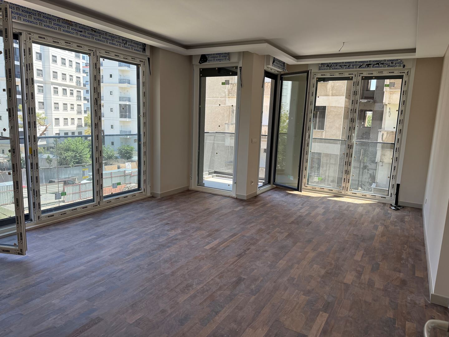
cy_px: 168
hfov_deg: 71.6
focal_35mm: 24
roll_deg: -2.1
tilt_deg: -9.1
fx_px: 311
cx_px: 224
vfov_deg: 56.8
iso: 100
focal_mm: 6.76
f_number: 1.78
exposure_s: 1/593
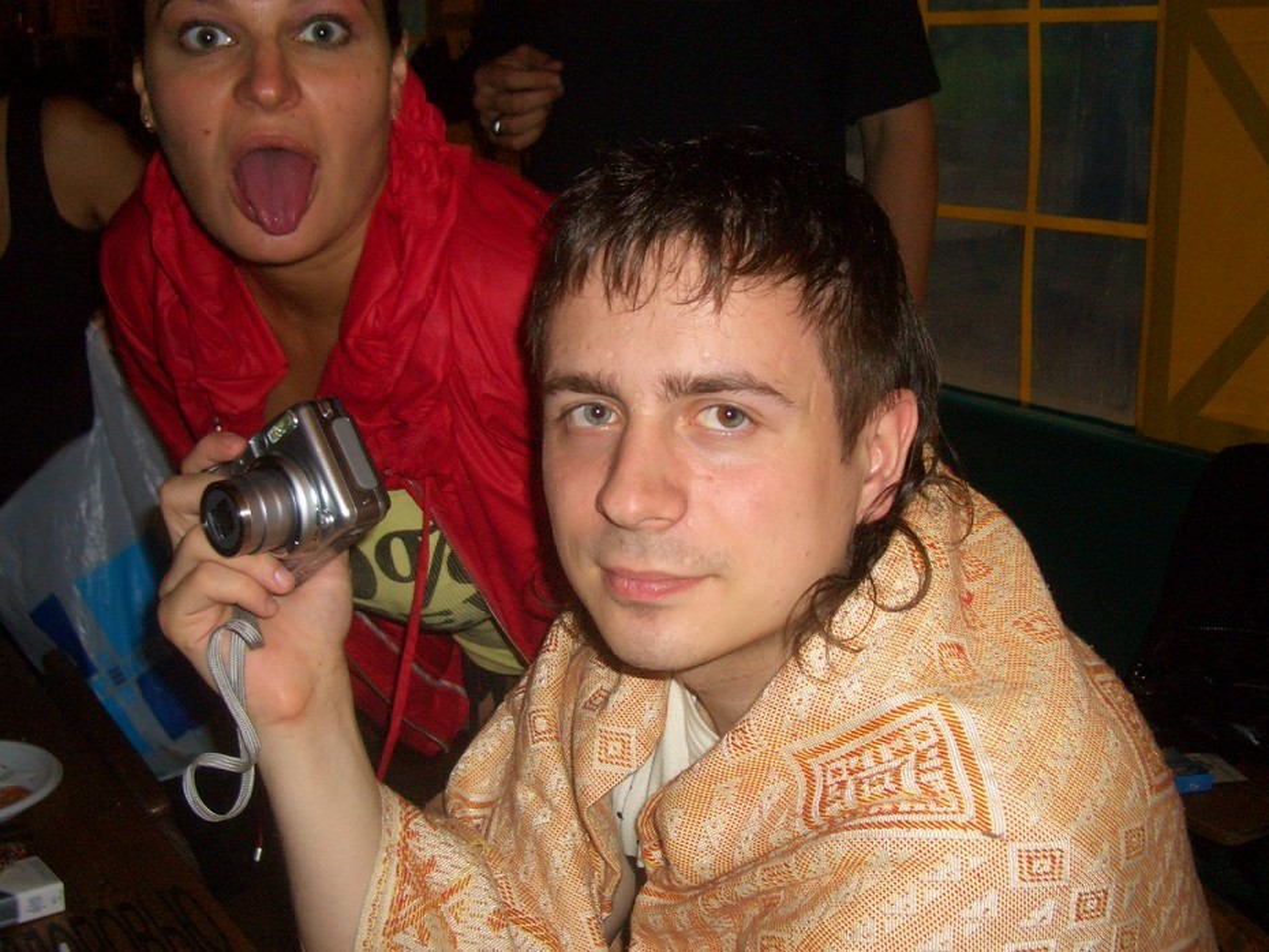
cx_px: 634
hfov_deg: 45.8
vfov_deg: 35.2
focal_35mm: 41
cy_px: 476
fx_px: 1503
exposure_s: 1/60
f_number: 2.8
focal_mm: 6.8
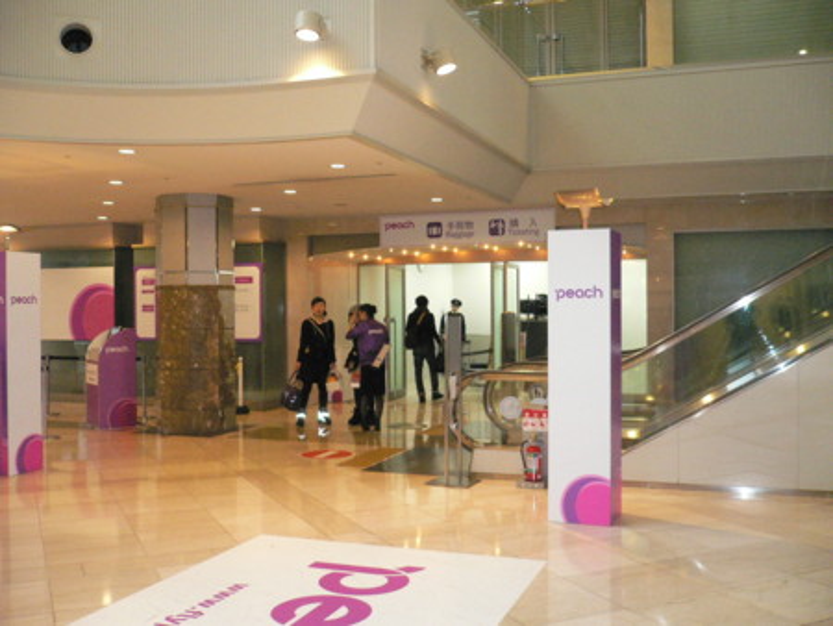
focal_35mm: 35
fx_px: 843
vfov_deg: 40.7
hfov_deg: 52.6
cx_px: 416
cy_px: 313
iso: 400
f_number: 2.8
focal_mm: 5.8
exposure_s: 1/60
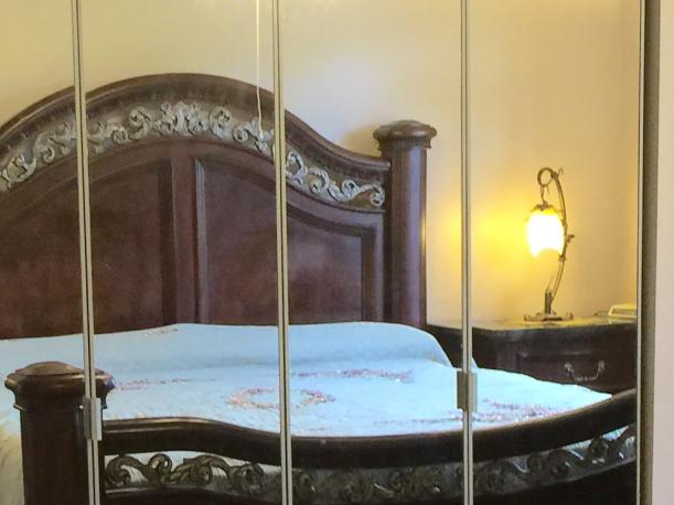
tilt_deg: -10.5
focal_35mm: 95
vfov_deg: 15.4
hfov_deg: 20.5
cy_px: 448
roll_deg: +1.4
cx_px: 184
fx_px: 1849
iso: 40
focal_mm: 4.15
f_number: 2.2
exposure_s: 1/30
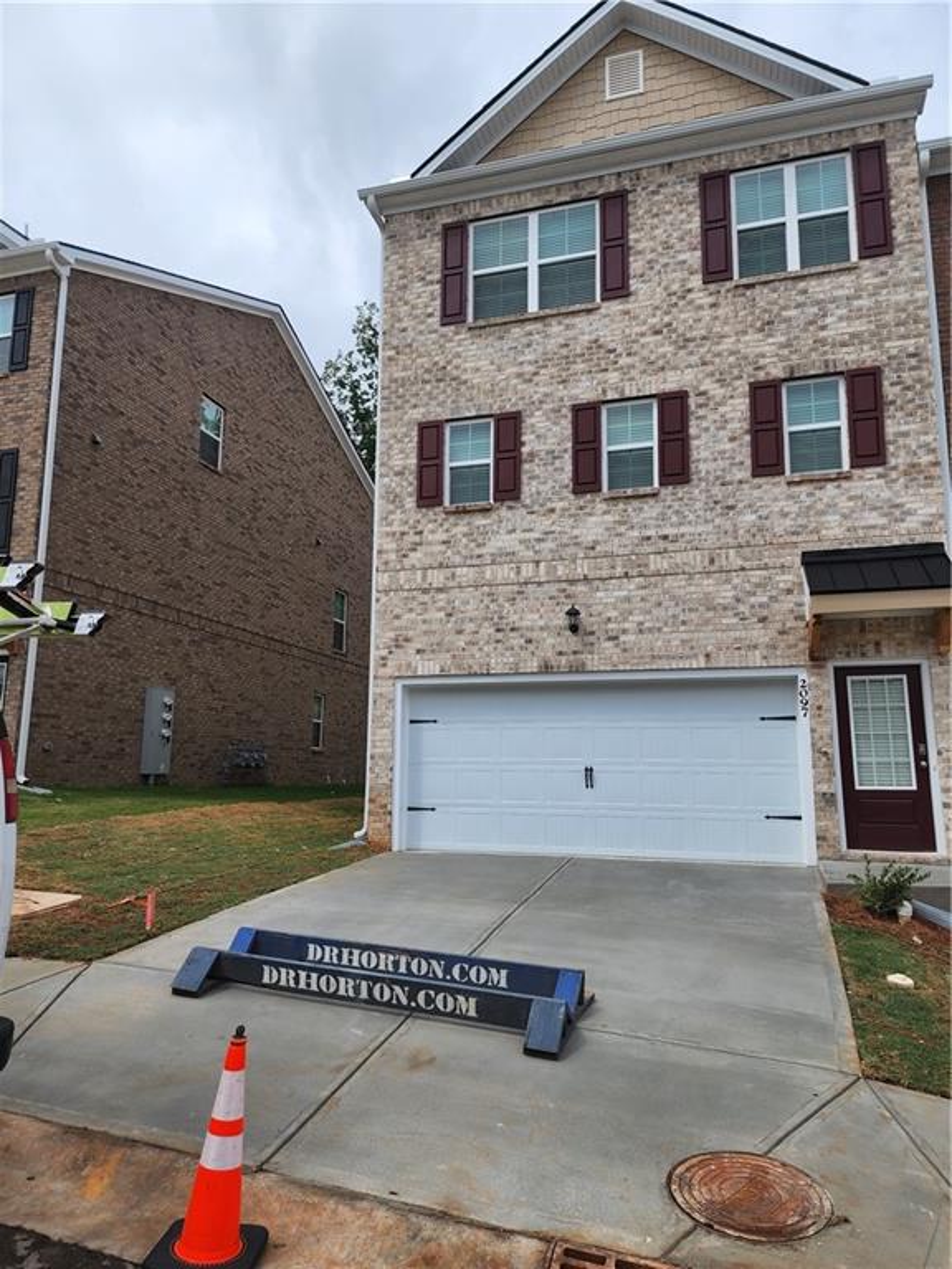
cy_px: 634
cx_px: 476
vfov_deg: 73.9
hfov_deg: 58.9
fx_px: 843
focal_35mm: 23
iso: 12
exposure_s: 1/1336
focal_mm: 6.4
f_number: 1.8
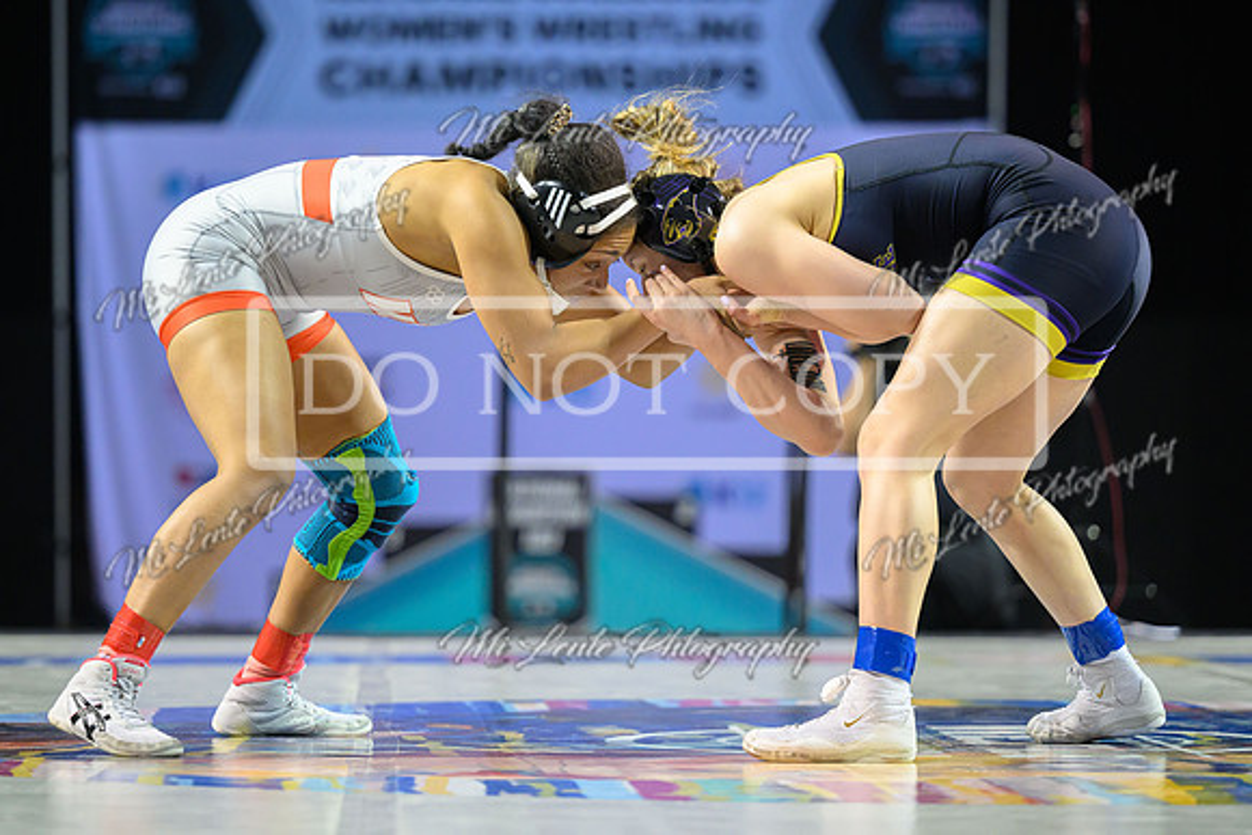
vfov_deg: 8.8
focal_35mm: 156
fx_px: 5422
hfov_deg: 13.2
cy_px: 353
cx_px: 628
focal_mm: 135
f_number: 2.8
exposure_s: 1/800
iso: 4000
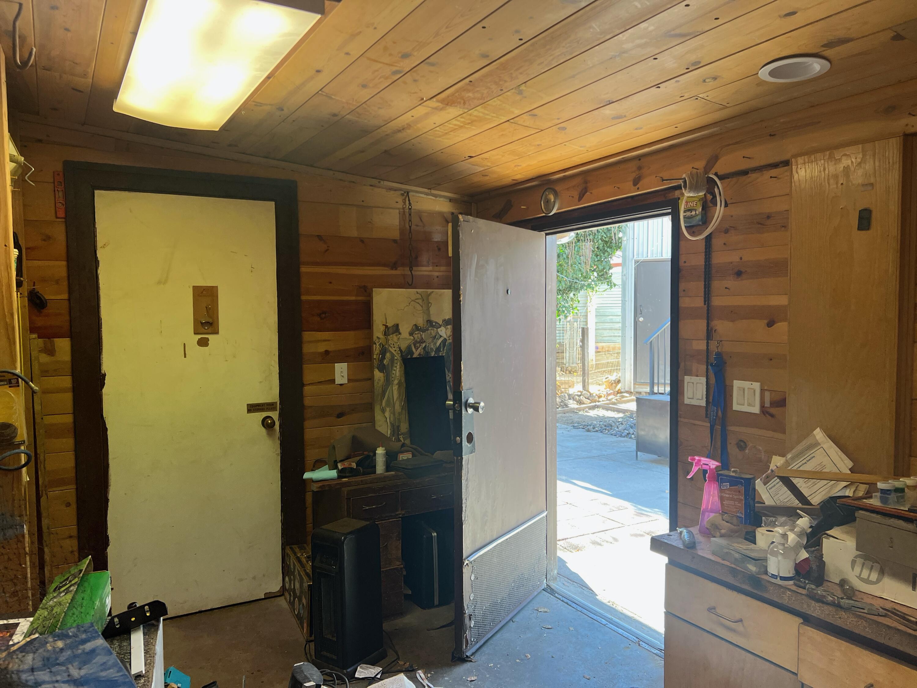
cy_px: 344
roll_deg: +1.0
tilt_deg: -2.8
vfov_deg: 53.1
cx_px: 458
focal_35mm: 26
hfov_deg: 67.3
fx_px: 689
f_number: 1.5
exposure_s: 1/120
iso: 100
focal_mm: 5.7
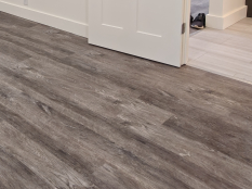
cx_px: -41
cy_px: -36
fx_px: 313
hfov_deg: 35.7
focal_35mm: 43
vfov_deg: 29.1
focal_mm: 2.3
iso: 640
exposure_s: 1/120
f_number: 2
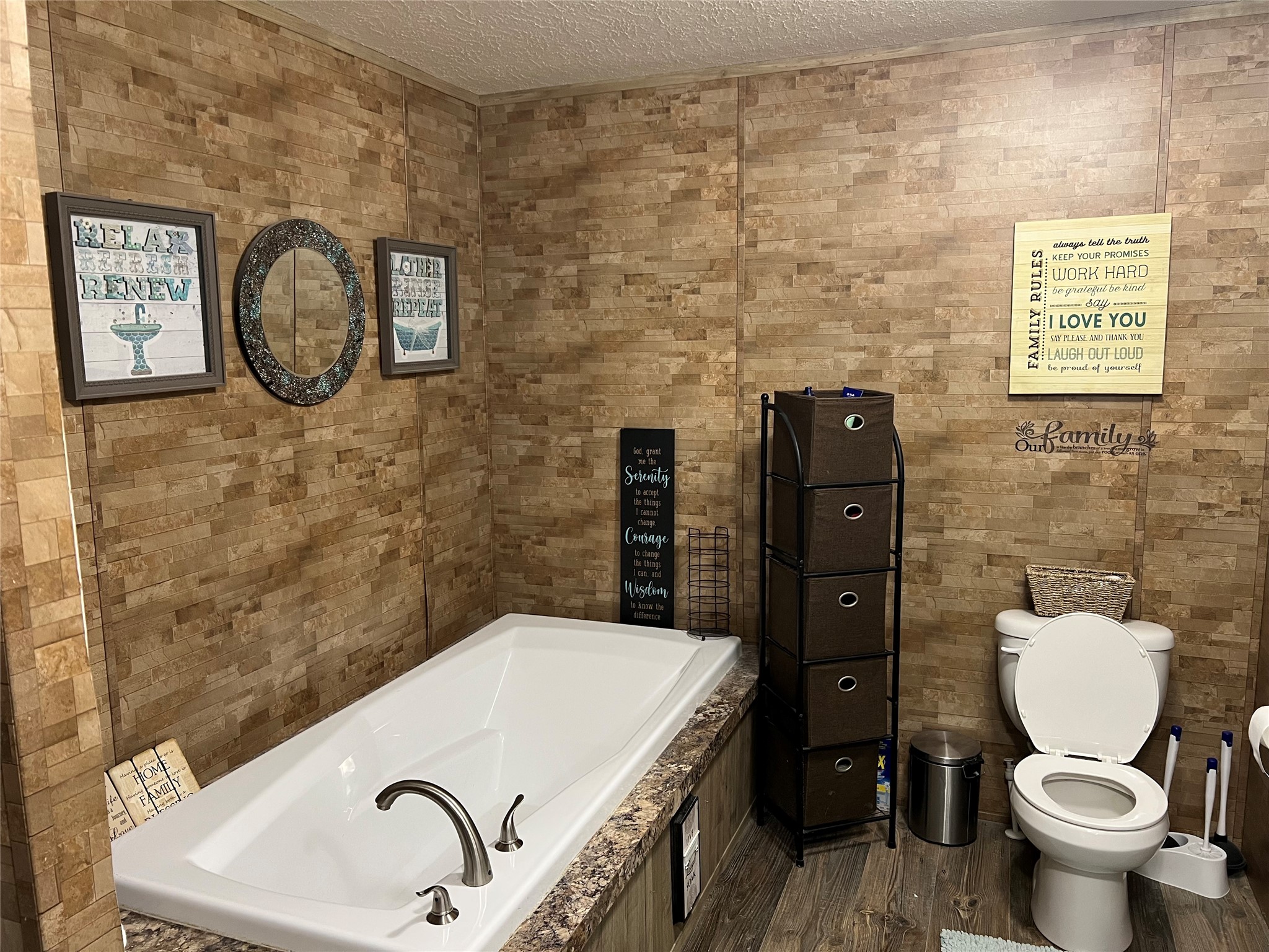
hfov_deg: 67.3
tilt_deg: -8.5
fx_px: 953
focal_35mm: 26
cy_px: 476
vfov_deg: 53.1
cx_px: 634
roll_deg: +0.9
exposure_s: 1/60
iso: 160
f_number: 1.5
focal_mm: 5.7
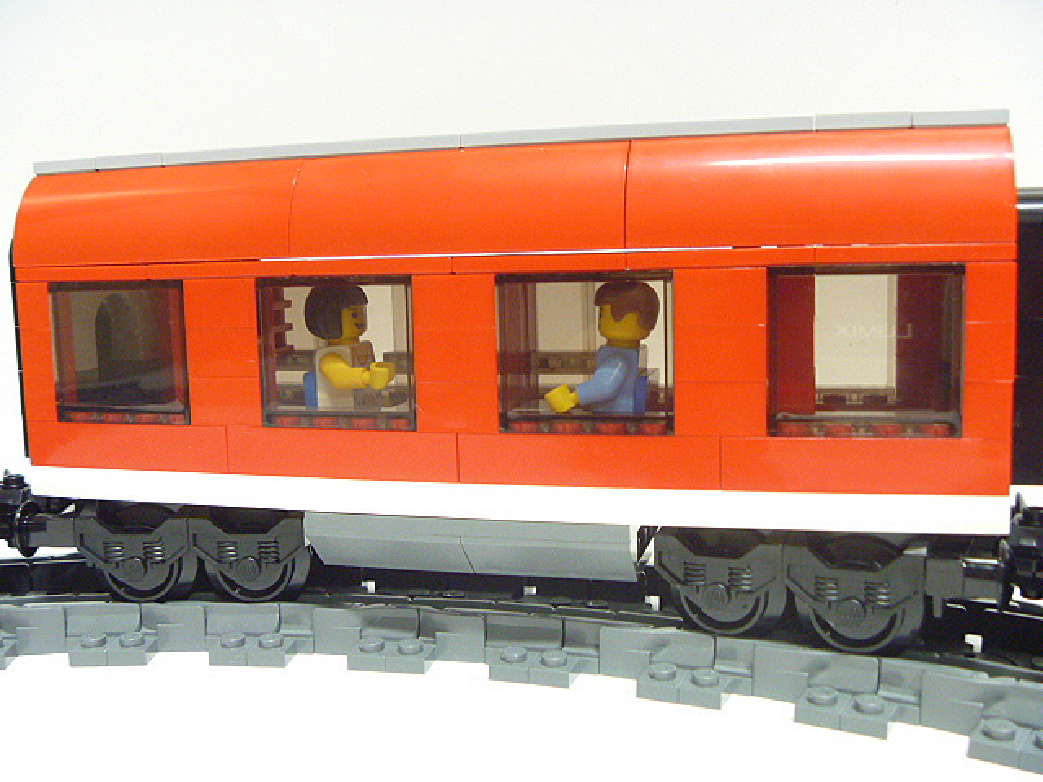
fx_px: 1055
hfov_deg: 52.6
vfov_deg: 40.7
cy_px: 391
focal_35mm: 35
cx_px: 522
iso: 400
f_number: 3.5
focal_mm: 6.3
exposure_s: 1/4
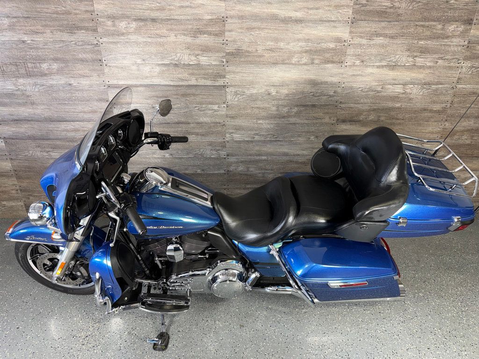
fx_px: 332
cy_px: 180
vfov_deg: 56.8
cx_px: 240
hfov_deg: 71.6
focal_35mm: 24
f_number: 1.78
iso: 80
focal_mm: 6.76
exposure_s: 1/22
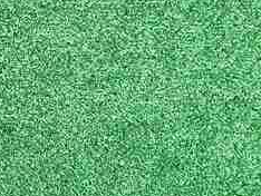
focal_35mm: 160
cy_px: 474
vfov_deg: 8.5
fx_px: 1208
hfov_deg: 11.1
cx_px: -283
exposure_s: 1/50
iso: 278
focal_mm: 5.4
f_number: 1.8
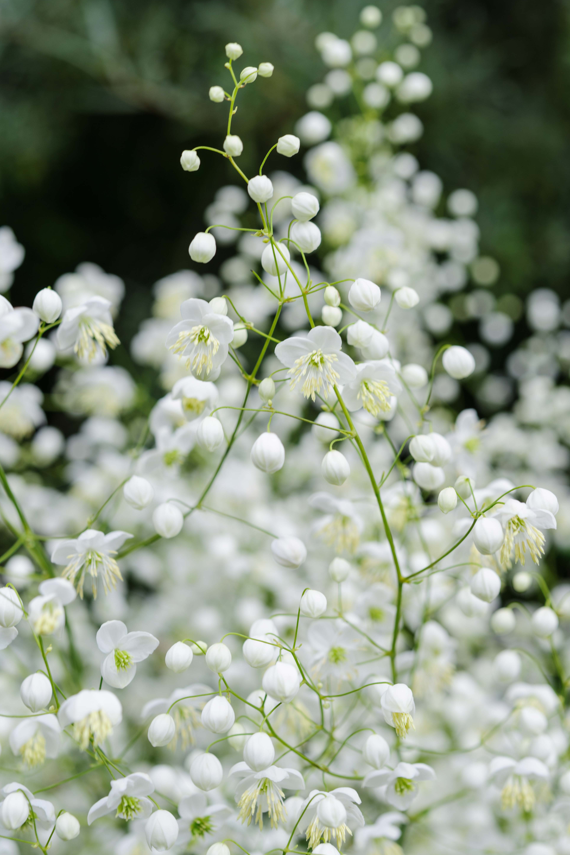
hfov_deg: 21.6
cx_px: 299
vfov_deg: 31.9
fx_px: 1496
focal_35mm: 63
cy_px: 421
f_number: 7.1
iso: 100
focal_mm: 60
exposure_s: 1/125
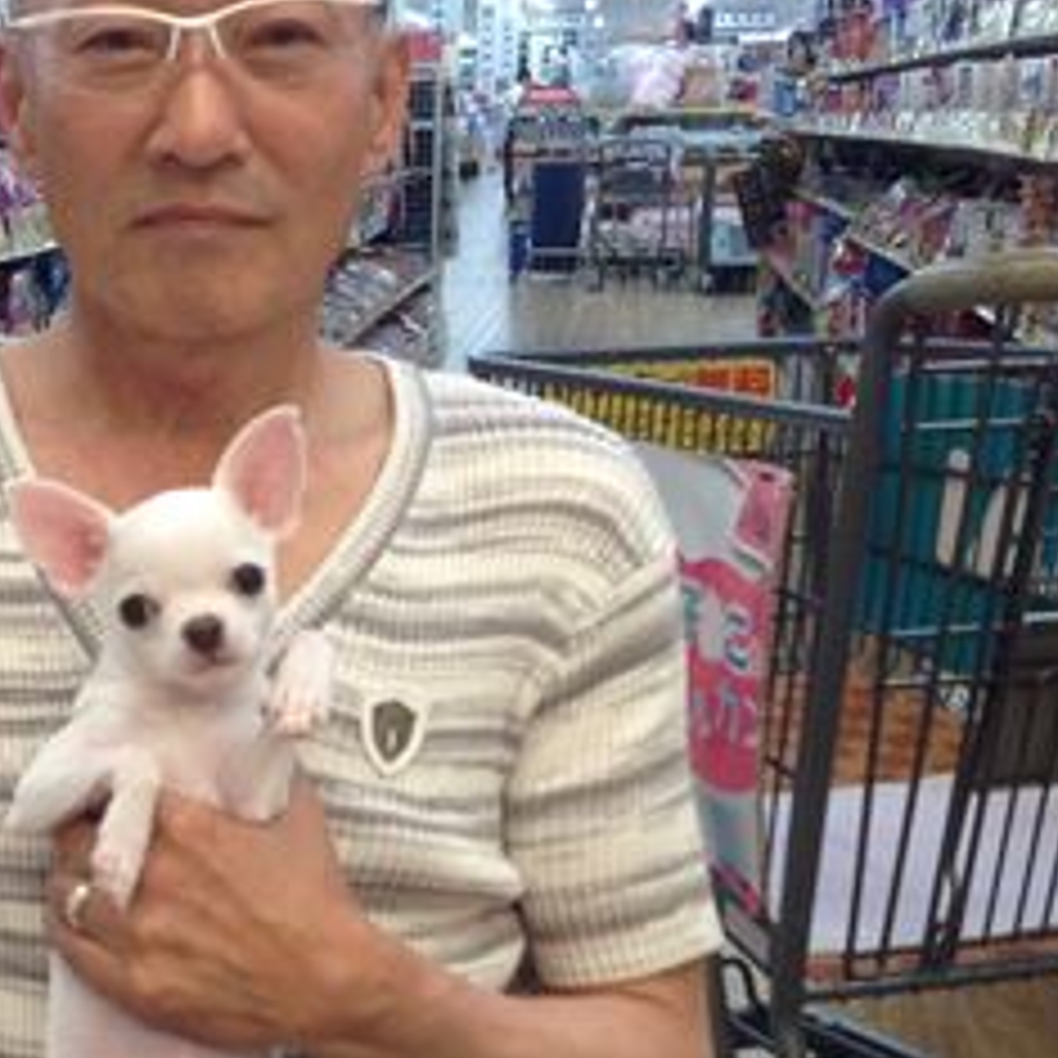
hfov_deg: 21.6
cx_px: 162
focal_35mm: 79
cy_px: 635
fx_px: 2732
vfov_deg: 21.9
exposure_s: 1/60
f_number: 2.4
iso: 80
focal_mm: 4.28
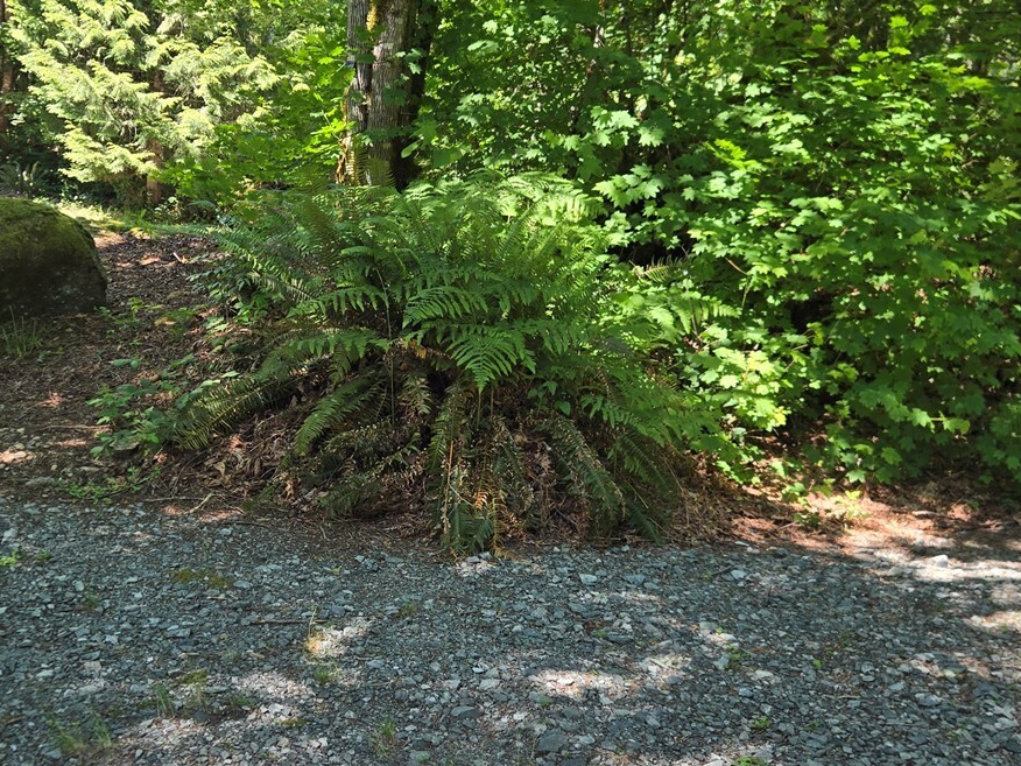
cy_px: 330
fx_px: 1239
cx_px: 389
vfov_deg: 34.3
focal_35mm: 42
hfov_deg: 44.5
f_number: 1.8
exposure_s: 1/180
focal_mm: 5.4
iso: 25
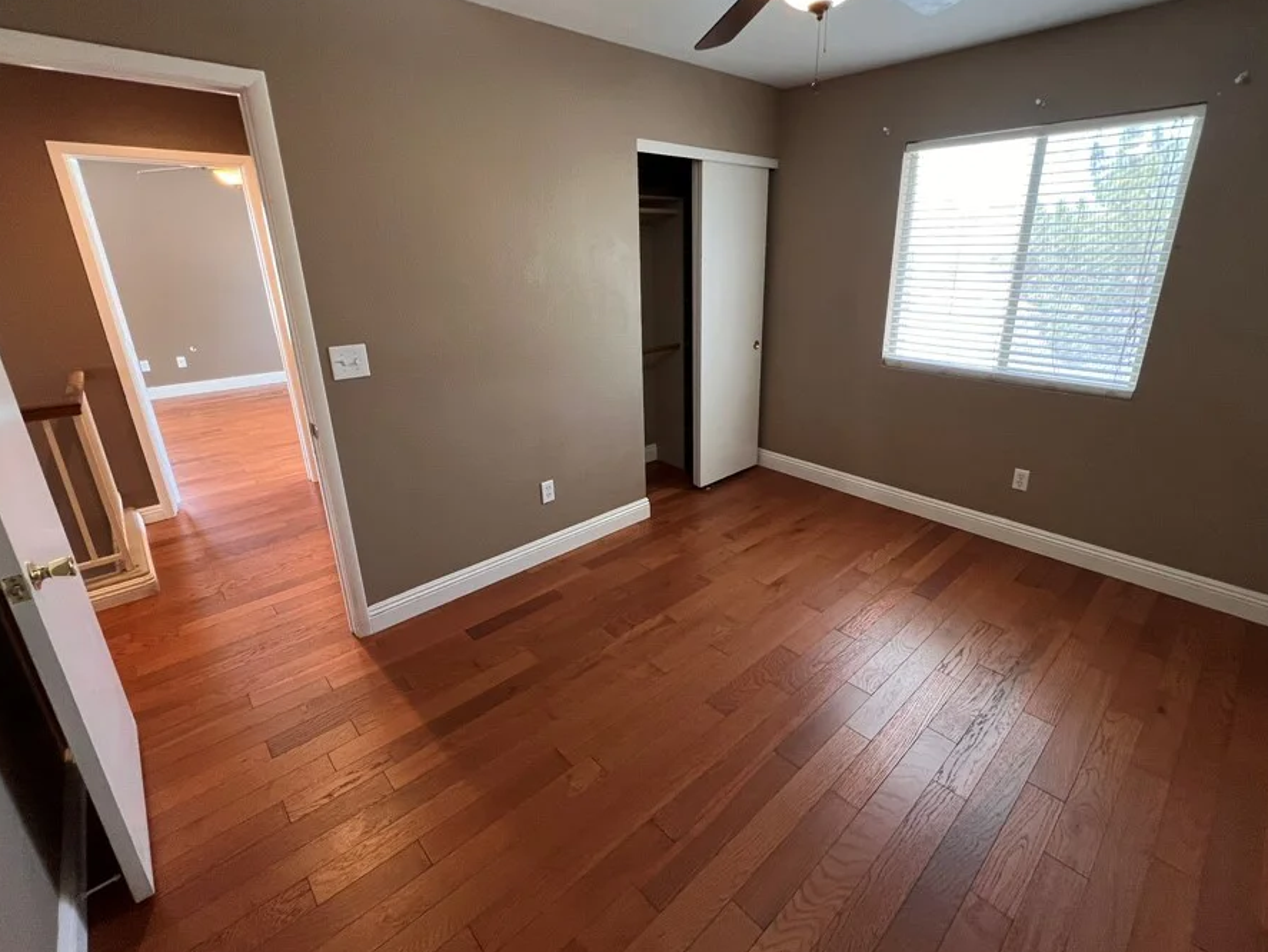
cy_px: 447
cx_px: 672
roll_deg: +0.1
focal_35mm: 15
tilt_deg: -19.4
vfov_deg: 81.7
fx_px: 550
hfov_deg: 98.0
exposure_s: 1/60
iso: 160
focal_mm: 1.57
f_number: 1.8
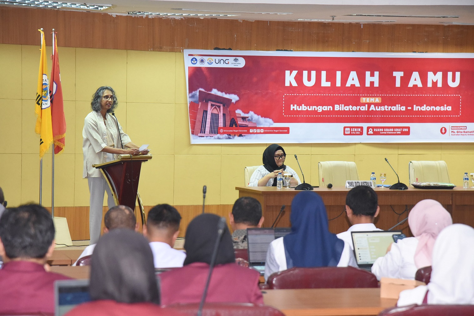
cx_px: 237
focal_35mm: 120
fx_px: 1581
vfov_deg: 11.4
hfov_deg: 17.1
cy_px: 158
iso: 6400
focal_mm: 120
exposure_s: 1/200
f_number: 5
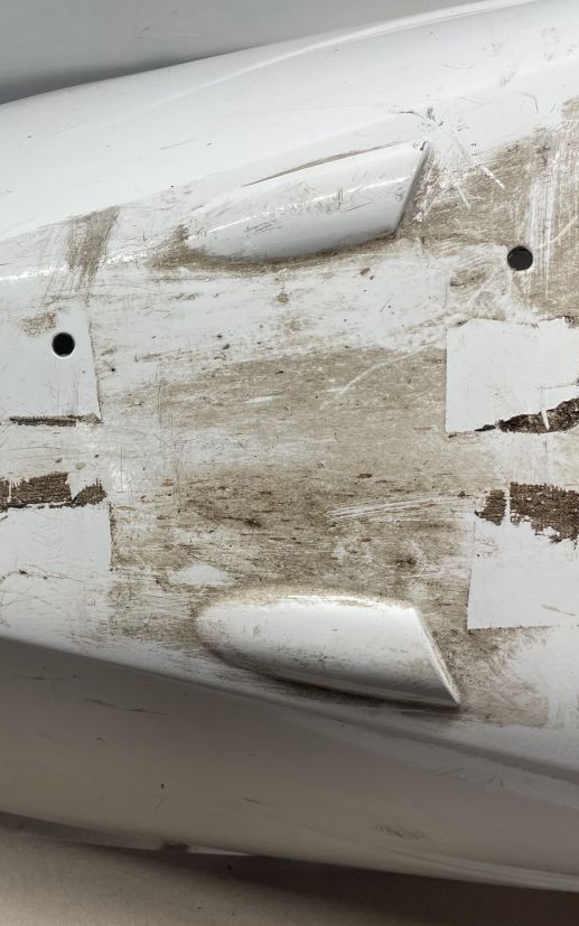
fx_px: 1010
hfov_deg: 31.6
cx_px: 162
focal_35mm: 40
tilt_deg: -51.0
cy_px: 456
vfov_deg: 49.3
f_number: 1.6
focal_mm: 4.2
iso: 32
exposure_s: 1/100
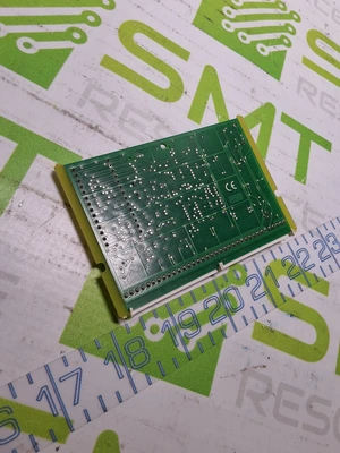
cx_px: 170
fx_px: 367
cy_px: 226
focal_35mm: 28
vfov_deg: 63.4
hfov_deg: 49.7
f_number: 1.9
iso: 50
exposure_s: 1/120
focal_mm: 2.91
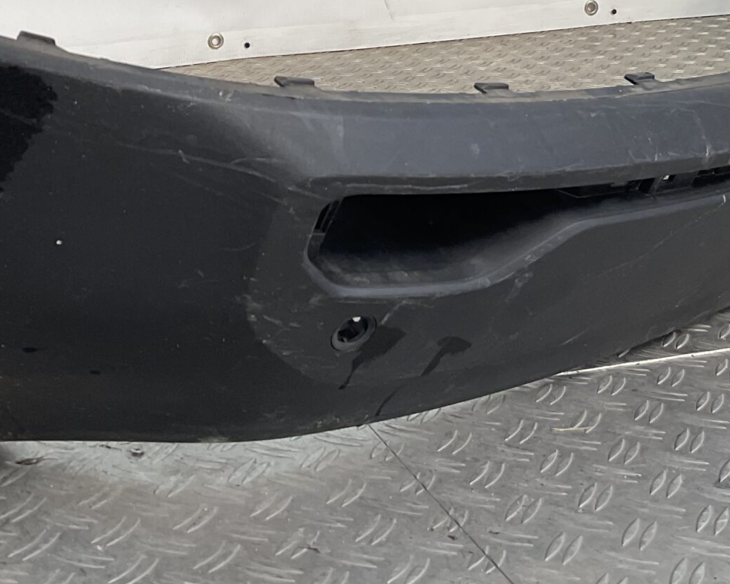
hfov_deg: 27.0
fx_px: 1512
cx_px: 264
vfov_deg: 20.9
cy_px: -42
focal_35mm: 70
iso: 16
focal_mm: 3
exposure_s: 1/209
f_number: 1.8
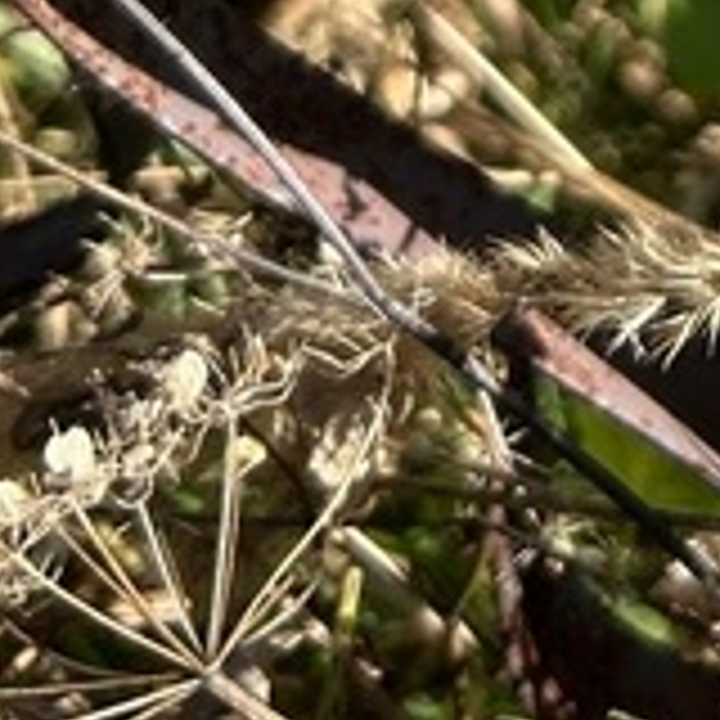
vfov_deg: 13.5
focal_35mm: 115
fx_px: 2706
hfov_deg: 14.6
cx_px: 896
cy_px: -612
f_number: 1.5
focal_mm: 5.7
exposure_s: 1/1869
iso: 50
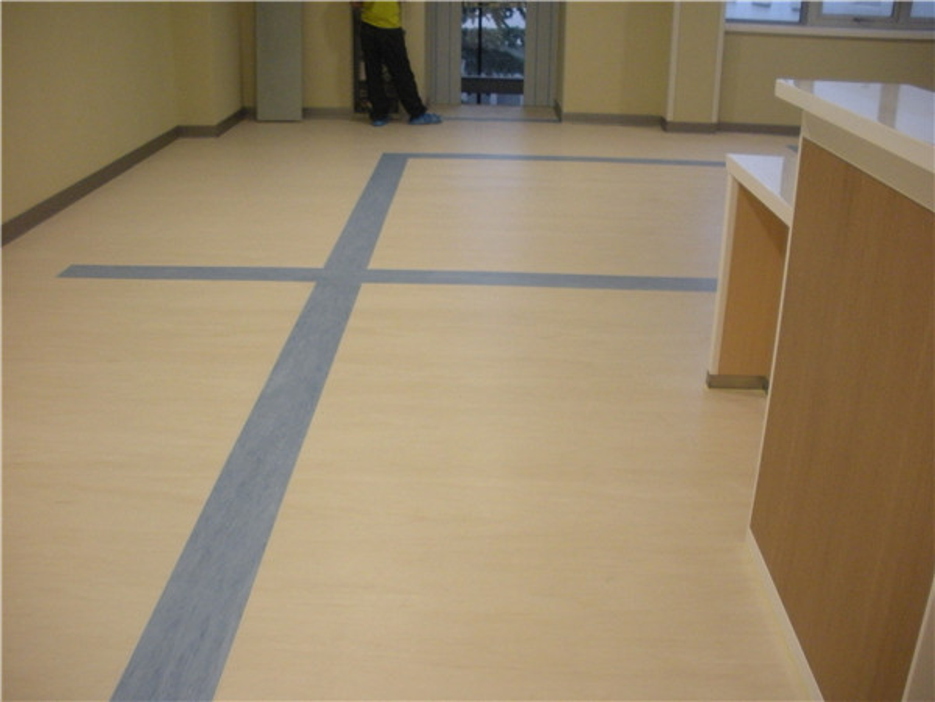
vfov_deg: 39.7
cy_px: 351
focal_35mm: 36
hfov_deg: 51.4
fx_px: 972
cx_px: 468
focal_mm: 6.3
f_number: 3.5
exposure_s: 1/26.8
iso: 400
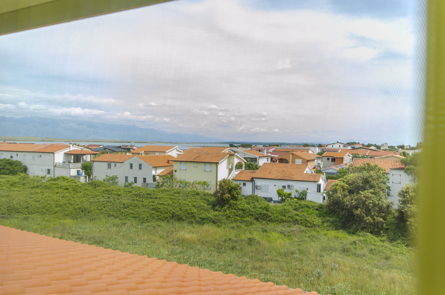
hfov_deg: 62.0
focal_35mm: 30
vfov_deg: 43.4
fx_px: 370
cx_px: 222
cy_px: 148
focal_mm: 20
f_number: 6.3
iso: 125
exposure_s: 1/100
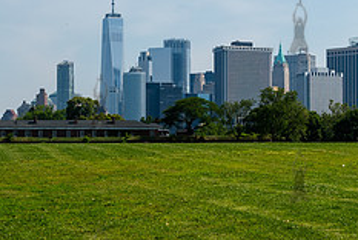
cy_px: 153
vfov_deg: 13.7
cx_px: 148
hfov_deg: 20.4
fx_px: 996
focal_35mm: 100
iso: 400
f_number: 8
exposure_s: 1/1000
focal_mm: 34
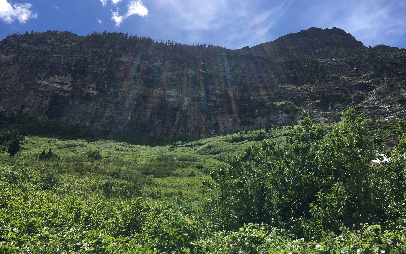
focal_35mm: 31
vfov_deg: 40.6
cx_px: 202
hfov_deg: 61.2
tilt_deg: +32.6
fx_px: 343
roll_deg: -1.7
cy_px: 133
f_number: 2.2
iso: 25
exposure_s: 1/2198
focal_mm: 4.15
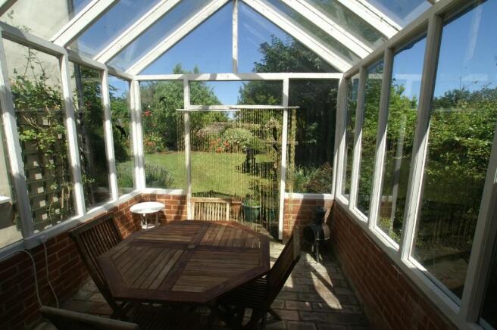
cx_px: 248
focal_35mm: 16
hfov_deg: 95.0
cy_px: 165
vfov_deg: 71.9
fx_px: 228
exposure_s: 1/125
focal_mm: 11
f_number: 10
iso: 100
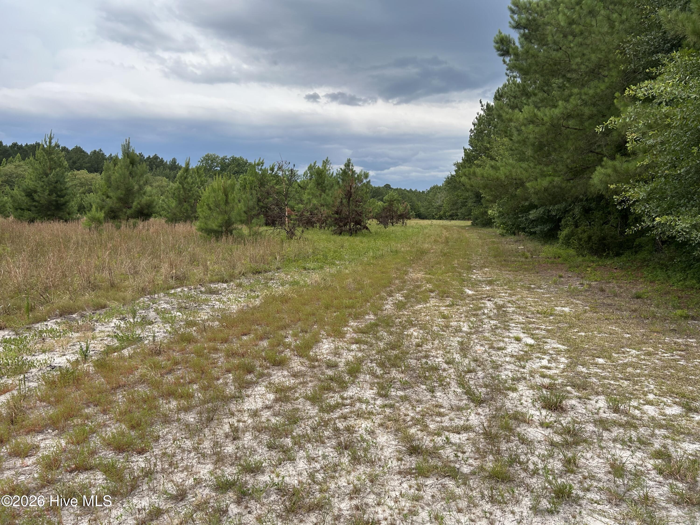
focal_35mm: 26
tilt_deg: -5.4
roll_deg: -0.5
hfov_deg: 67.3
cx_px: 350
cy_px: 262
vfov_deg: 53.1
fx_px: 526
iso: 50
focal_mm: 5.7
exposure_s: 1/418
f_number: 1.5
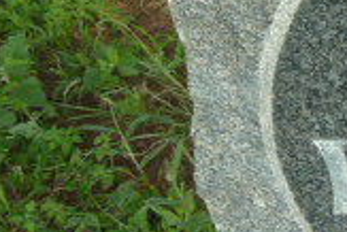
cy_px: 128
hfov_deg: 16.4
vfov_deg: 13.4
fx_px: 984
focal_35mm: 102
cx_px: 641
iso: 80
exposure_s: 1/80
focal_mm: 4.1
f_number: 3.3
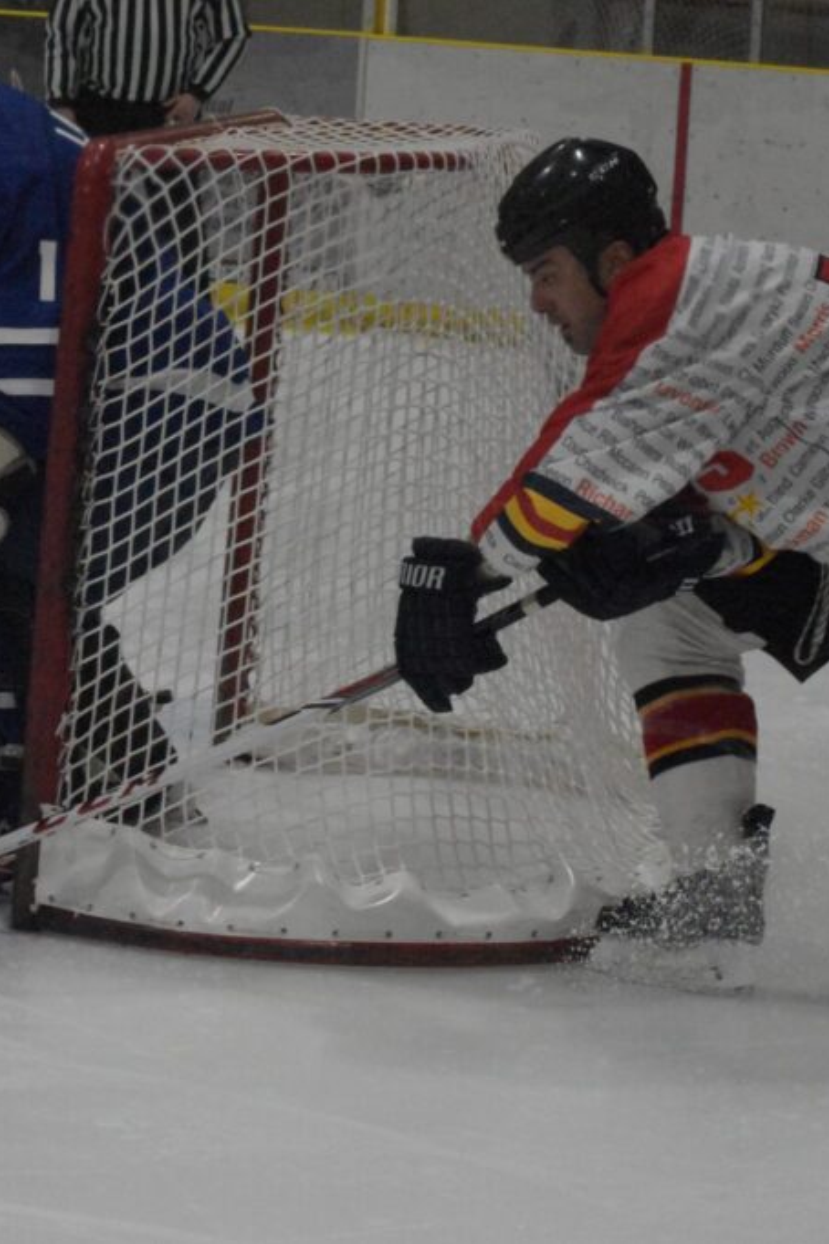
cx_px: 223
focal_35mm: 158
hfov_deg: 8.7
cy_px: 622
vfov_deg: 13.0
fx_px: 5457
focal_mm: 70
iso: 10000
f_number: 14
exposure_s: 1/400
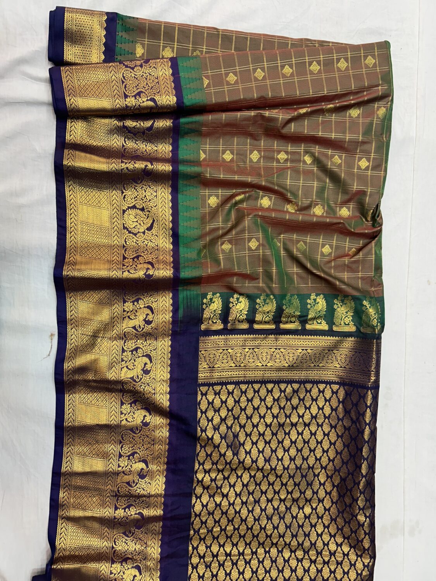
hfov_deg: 53.1
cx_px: 218
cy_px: 290
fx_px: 437
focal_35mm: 26
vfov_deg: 67.3
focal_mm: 5.7
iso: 80
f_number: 1.5
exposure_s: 1/100
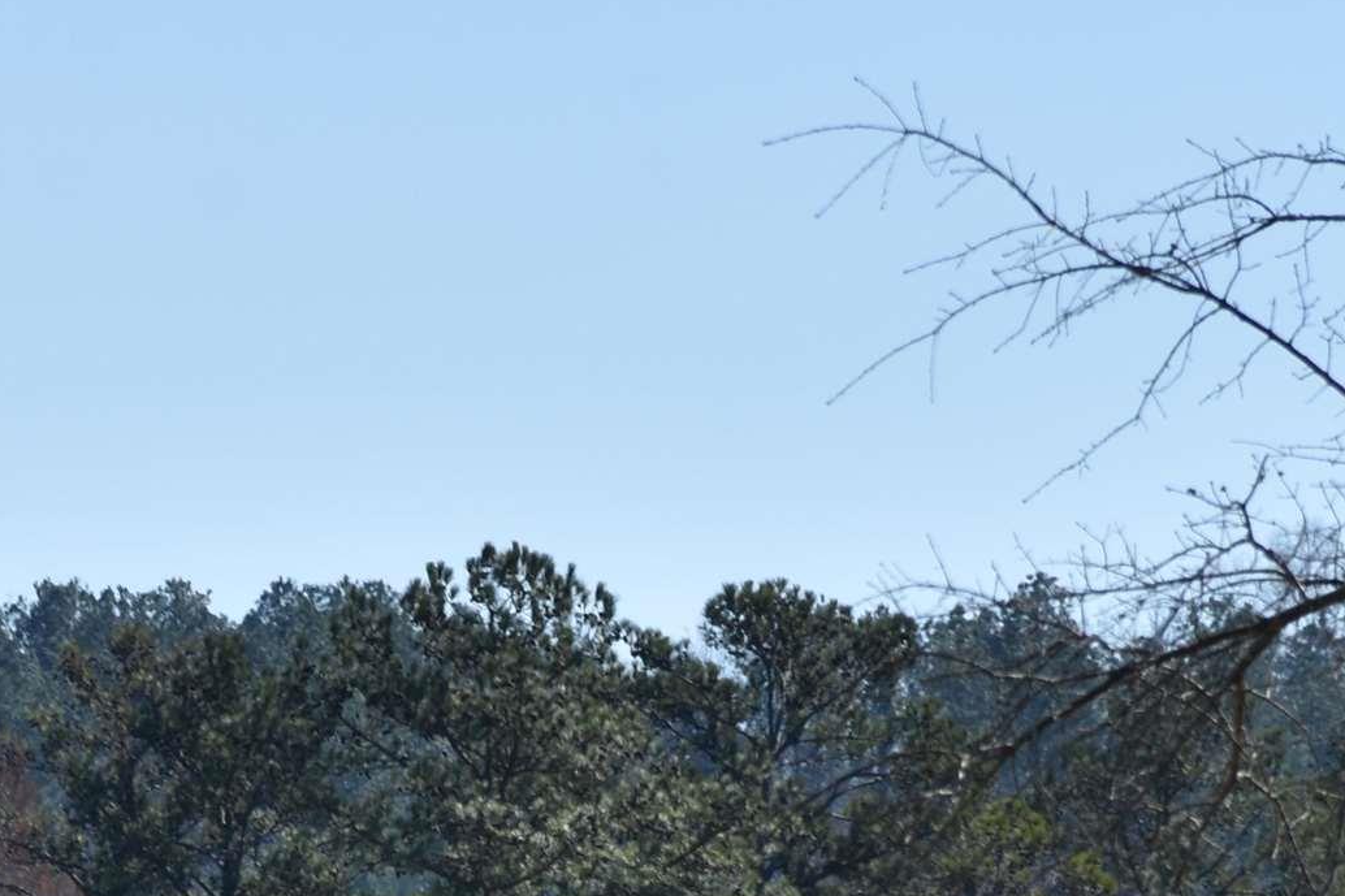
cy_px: 1302
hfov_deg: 3.3
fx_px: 23308
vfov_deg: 2.2
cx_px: 411
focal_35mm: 624
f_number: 9
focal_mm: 140
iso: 100
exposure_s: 1/250
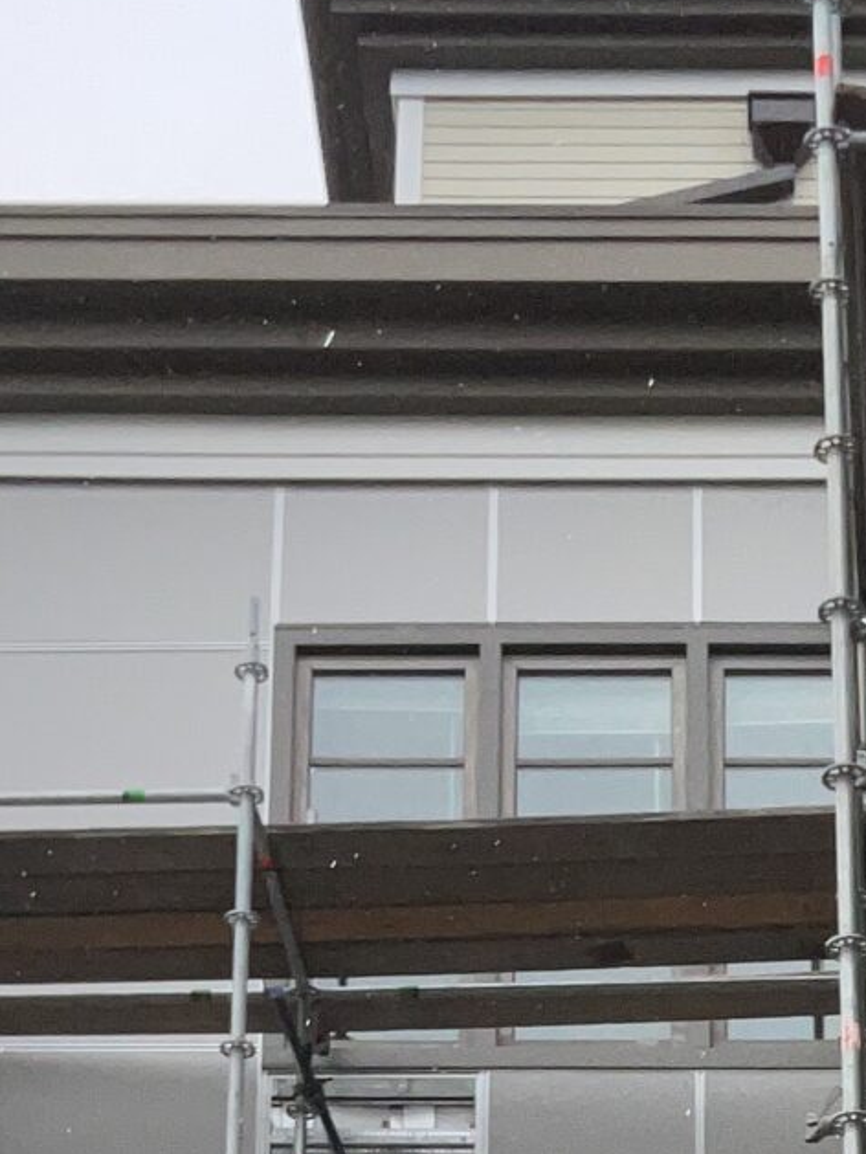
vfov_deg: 15.1
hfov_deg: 12.5
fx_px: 3935
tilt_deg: +18.9
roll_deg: -0.2
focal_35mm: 118
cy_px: 1881
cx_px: 791
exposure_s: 1/1730
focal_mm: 3
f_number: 1.8
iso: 16
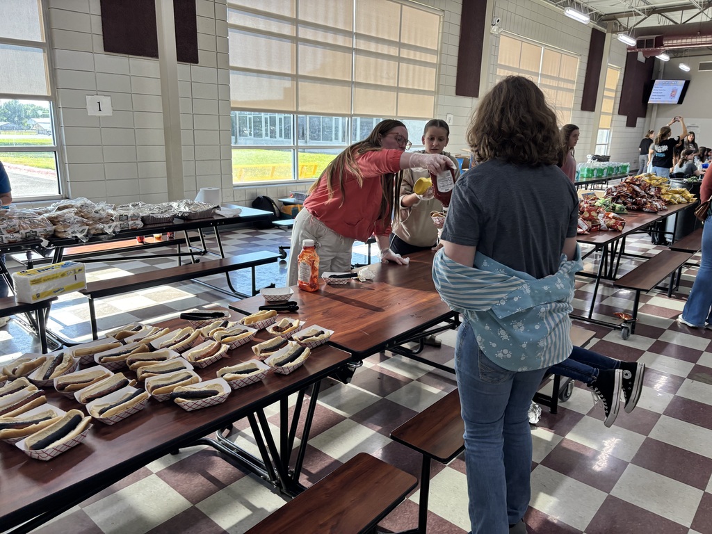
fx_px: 535
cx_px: 356
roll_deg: -4.6
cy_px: 267
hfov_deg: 67.3
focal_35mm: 26
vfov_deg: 53.1
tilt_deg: -11.4
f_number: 1.6
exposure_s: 1/120
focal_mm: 5.96
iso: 80
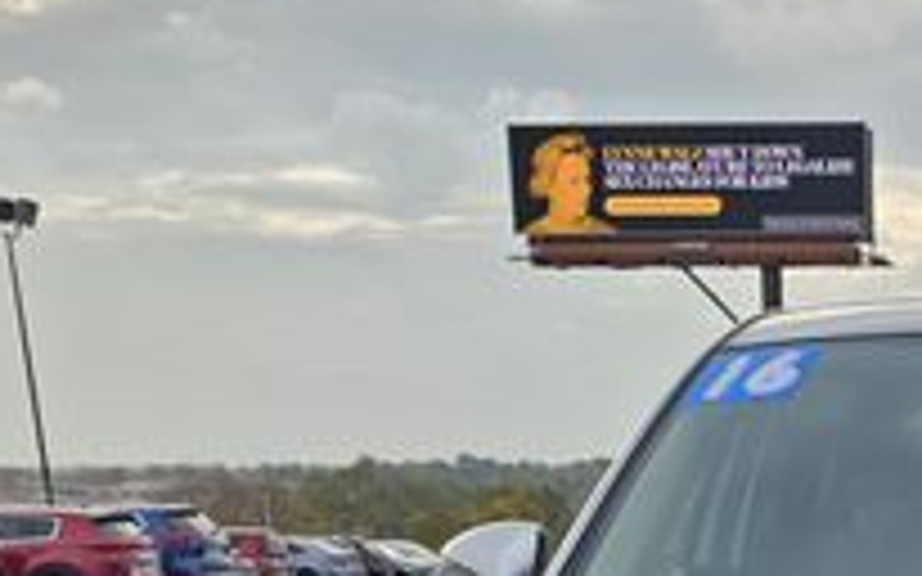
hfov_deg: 25.4
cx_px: 980
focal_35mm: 76
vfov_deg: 15.1
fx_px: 1909
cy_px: 1012
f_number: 1.7
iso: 10
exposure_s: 1/183
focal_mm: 6.3
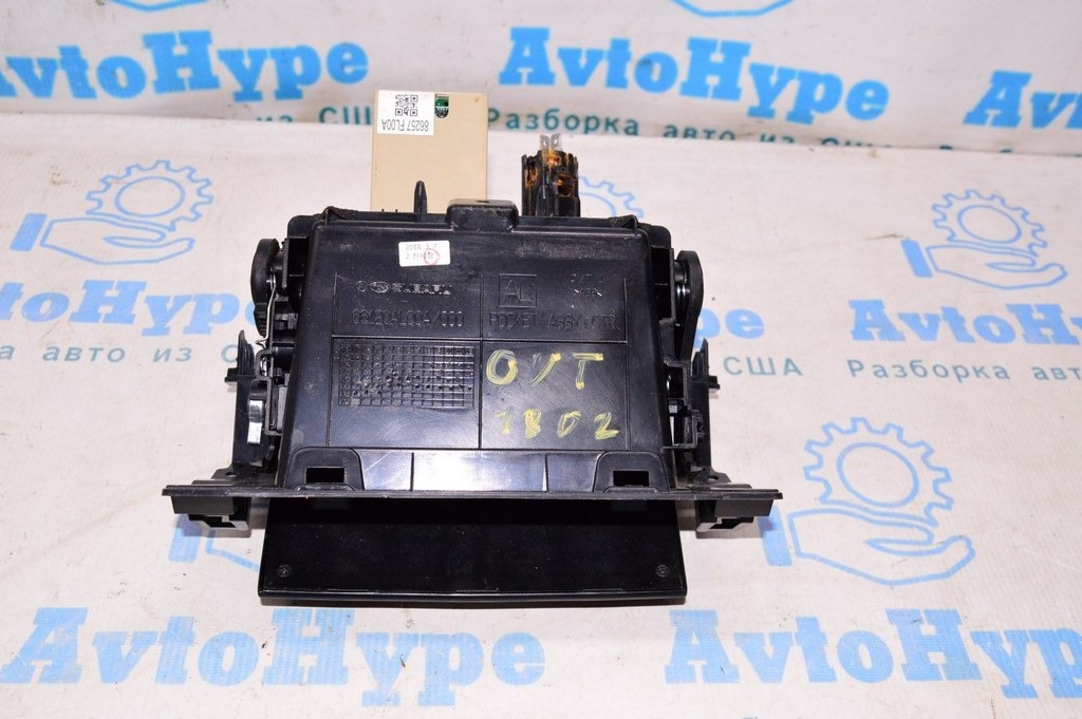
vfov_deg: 38.3
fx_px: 1036
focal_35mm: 34
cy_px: 360
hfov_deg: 55.1
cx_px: 541
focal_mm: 23
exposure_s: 1/125
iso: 1600
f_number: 8
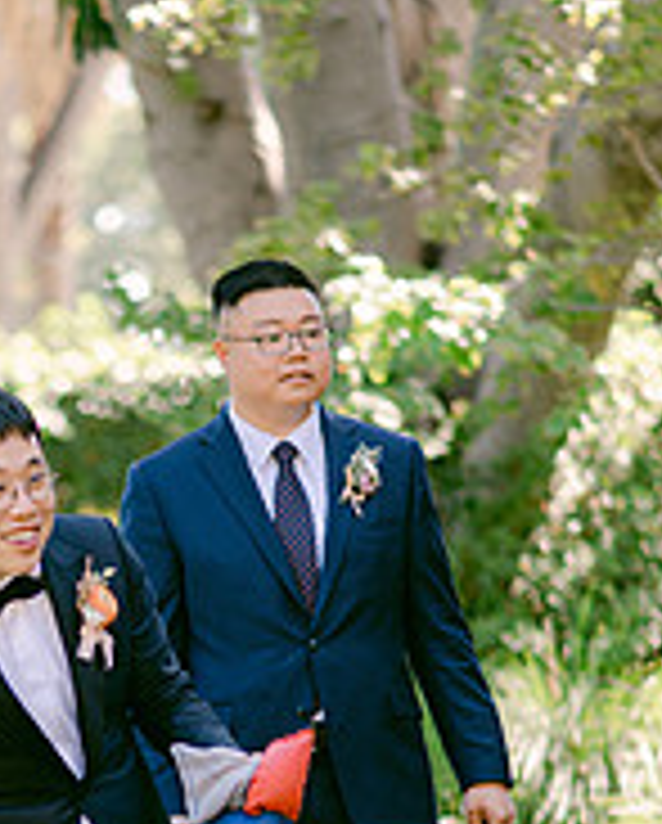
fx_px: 4788
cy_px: 856
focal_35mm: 196
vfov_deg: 9.8
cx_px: 23
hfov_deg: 7.9
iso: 80
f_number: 1.8
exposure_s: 1/800
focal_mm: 85
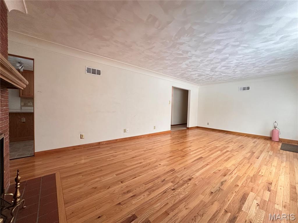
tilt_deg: -1.9
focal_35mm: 14
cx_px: 149
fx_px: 121
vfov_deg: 85.7
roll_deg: -1.6
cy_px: 112
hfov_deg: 102.1
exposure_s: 1/60
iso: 250
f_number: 2.2
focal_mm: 2.22
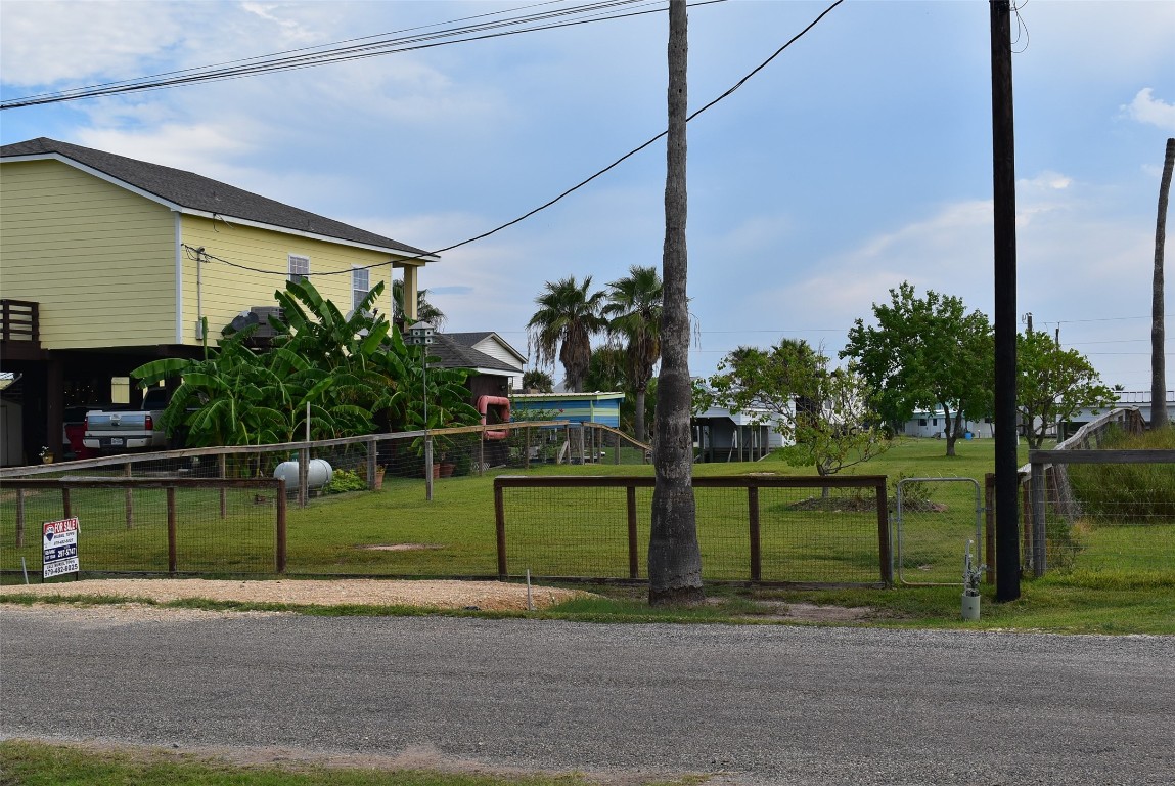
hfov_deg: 38.9
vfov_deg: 26.5
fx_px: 1666
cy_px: 393
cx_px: 588
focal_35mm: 51
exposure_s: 1/400
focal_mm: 34
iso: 400
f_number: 11
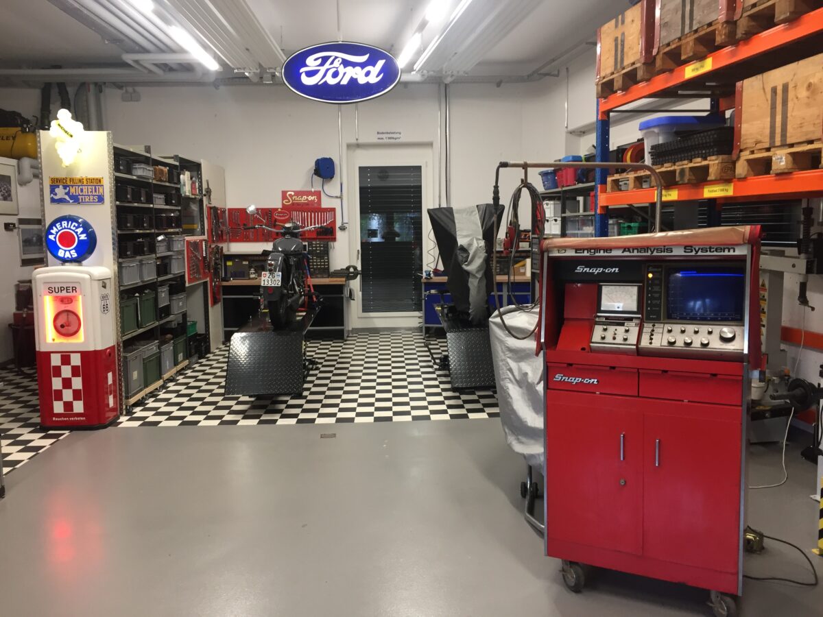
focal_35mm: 29
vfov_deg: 48.2
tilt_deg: -6.7
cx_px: 412
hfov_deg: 61.7
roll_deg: +0.9
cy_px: 308
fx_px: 689
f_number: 2.2
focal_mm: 4.15
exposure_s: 1/30
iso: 64
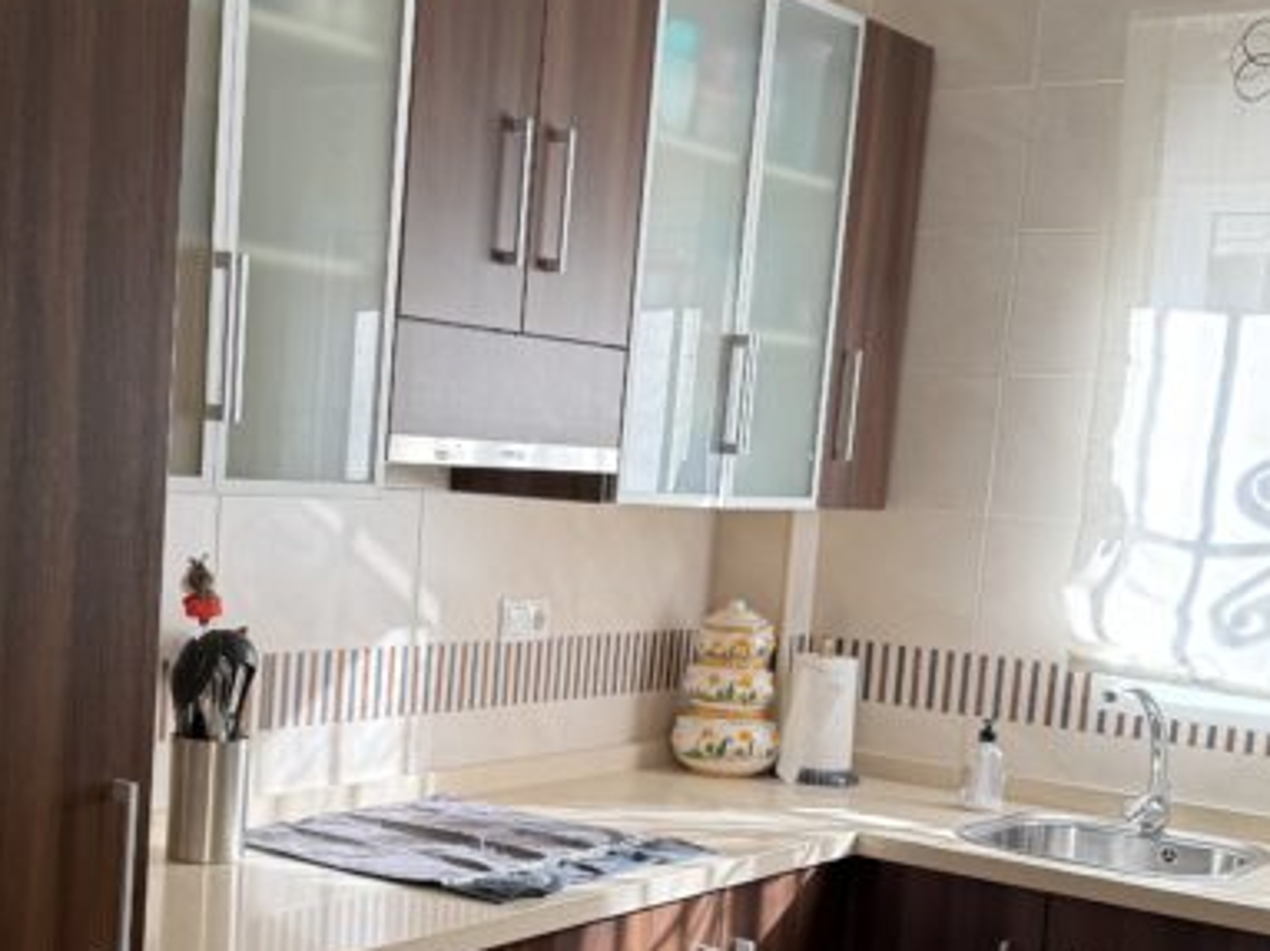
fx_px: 1467
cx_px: 353
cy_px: 698
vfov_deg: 35.3
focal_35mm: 40
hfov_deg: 45.5
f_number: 1.78
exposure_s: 1/174
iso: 80
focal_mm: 6.76
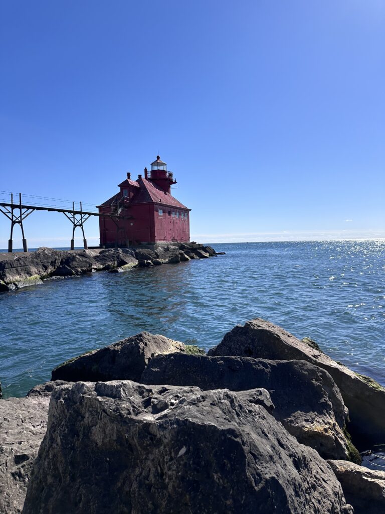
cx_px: 192
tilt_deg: -2.6
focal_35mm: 24
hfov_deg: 56.8
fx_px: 356
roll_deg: +1.3
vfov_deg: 71.6
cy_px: 257
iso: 80
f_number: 1.78
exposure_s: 1/7576
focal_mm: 6.86
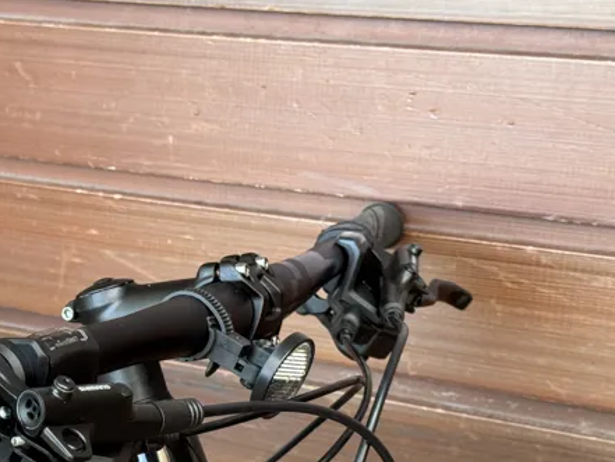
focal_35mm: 87
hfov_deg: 22.1
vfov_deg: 16.8
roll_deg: -1.7
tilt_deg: -17.3
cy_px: 395
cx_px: 93
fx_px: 1546
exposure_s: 1/92
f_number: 1.78
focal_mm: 6.76
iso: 100
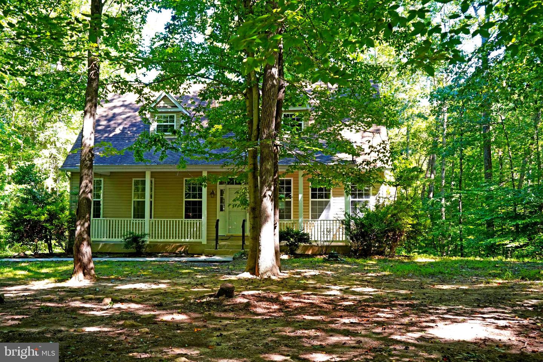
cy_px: 181
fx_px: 513
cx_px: 272
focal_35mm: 34
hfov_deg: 55.8
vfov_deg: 38.9
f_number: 4
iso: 400
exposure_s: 1/160
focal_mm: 34
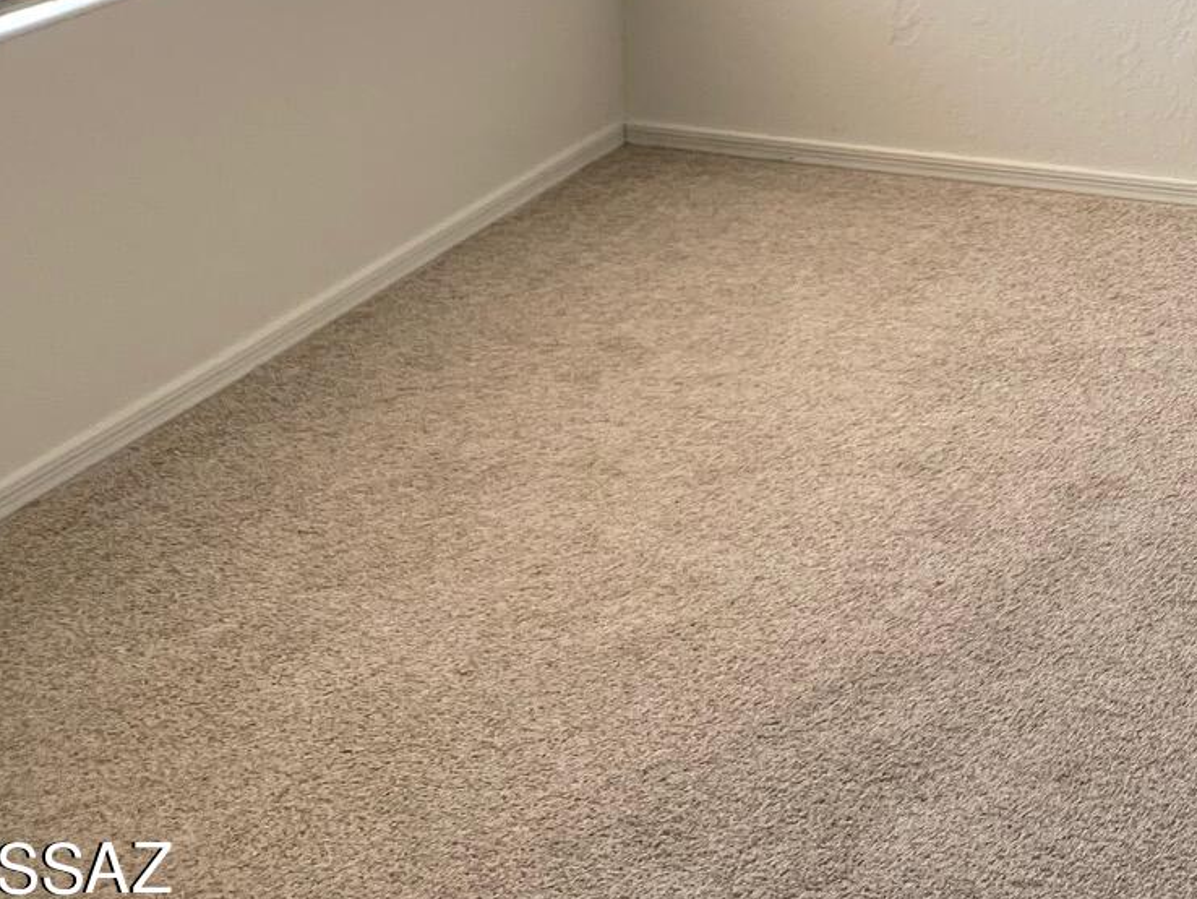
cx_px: 1309
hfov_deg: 25.4
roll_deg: -1.7
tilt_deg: -8.9
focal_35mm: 71
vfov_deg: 19.3
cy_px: -247
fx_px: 2456
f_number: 1.8
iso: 80
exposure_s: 1/121
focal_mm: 4.25
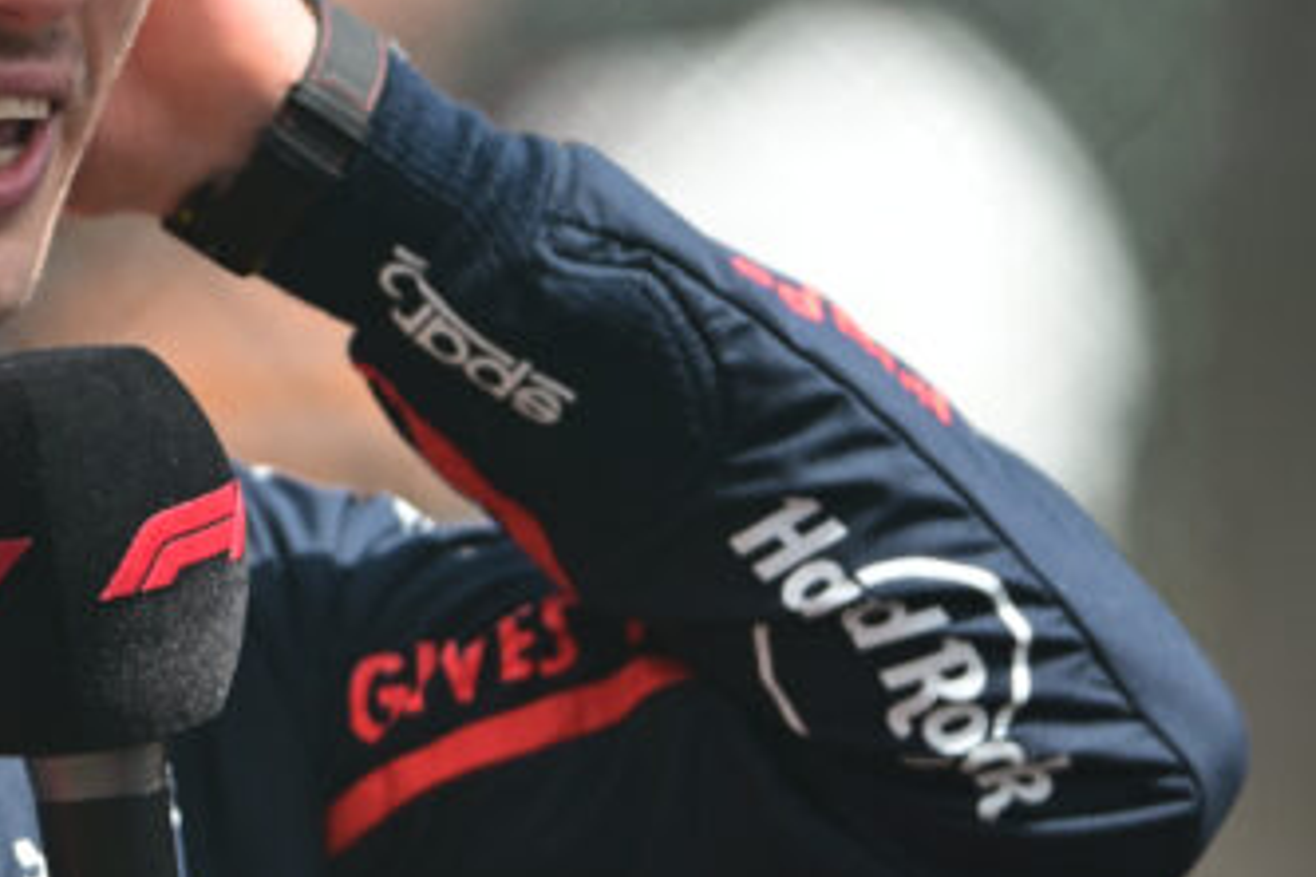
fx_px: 50004
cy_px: 632
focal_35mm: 1368
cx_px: -320
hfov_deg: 1.5
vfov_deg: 1.0
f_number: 2.8
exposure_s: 1/2000
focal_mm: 400
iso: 200
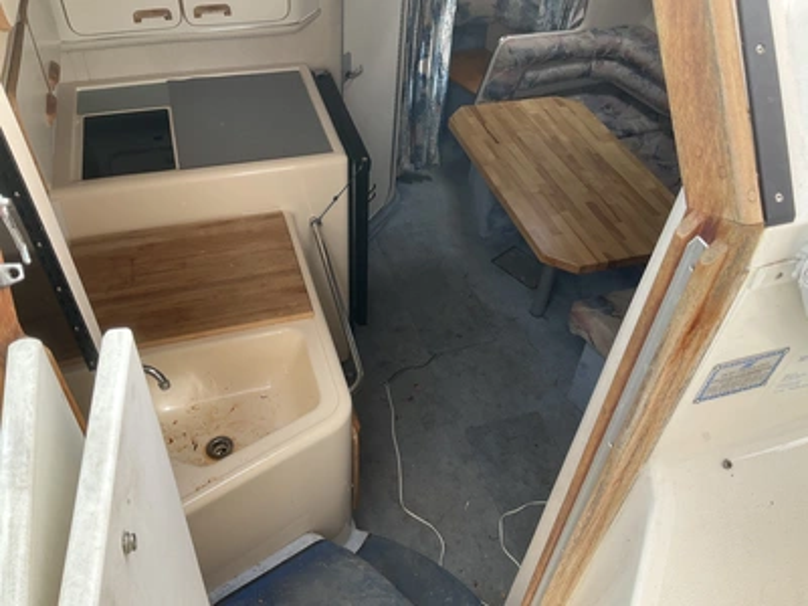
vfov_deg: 48.2
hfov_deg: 61.7
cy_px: 303
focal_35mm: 29
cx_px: 404
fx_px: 677
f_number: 1.8
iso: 25
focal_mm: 3
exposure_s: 1/122
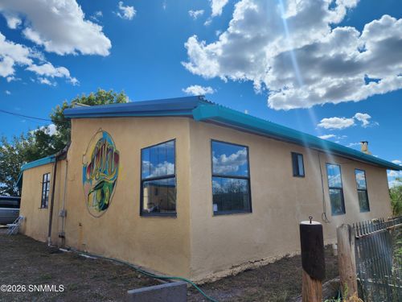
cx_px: 201
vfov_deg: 58.9
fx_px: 267
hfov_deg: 73.9
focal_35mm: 23
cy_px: 151
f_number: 1.8
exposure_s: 1/2321
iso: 12
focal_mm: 6.4
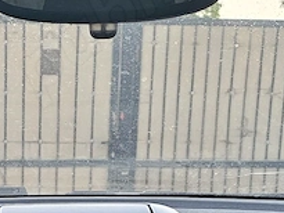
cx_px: 4
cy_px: 357
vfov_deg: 12.3
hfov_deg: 17.2
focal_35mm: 112
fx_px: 919
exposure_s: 1/30
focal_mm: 6.3
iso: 640
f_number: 1.7
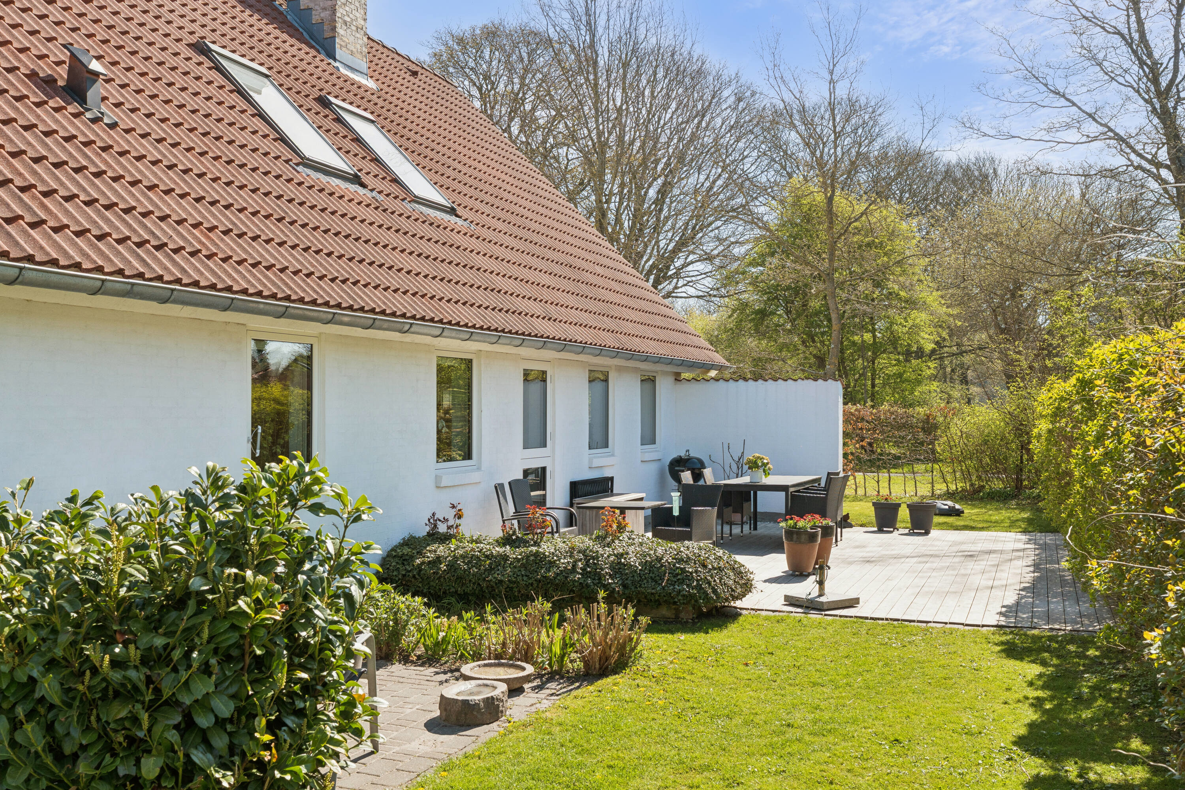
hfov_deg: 54.4
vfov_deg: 37.9
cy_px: 395
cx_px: 592
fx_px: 1152
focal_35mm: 35
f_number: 10
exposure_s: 1/400
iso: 400
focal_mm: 35
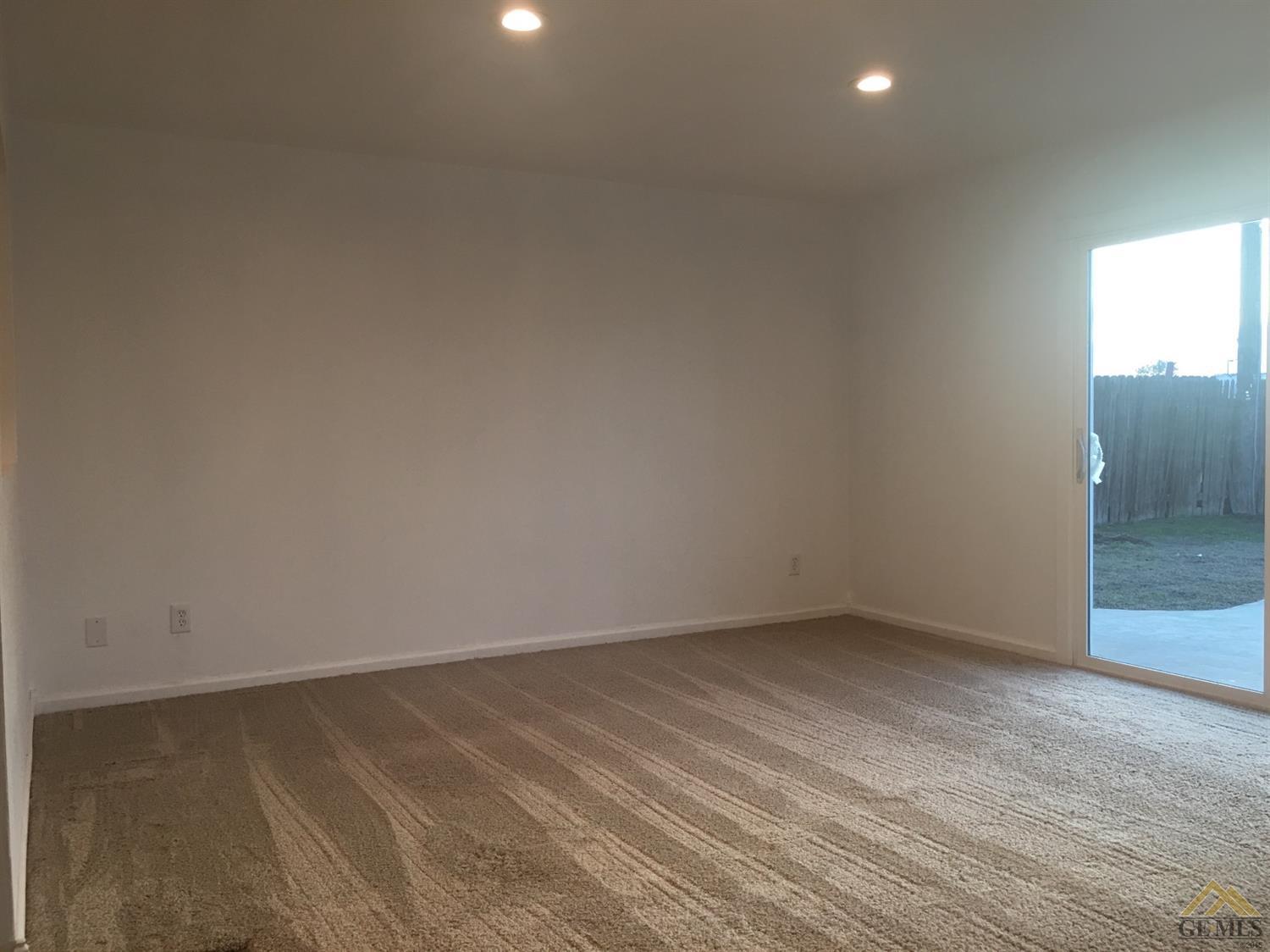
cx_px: 635
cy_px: 476
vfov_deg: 48.2
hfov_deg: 61.7
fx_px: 1064
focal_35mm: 29
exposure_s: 1/15
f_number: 2.2
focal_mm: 4.15
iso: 25
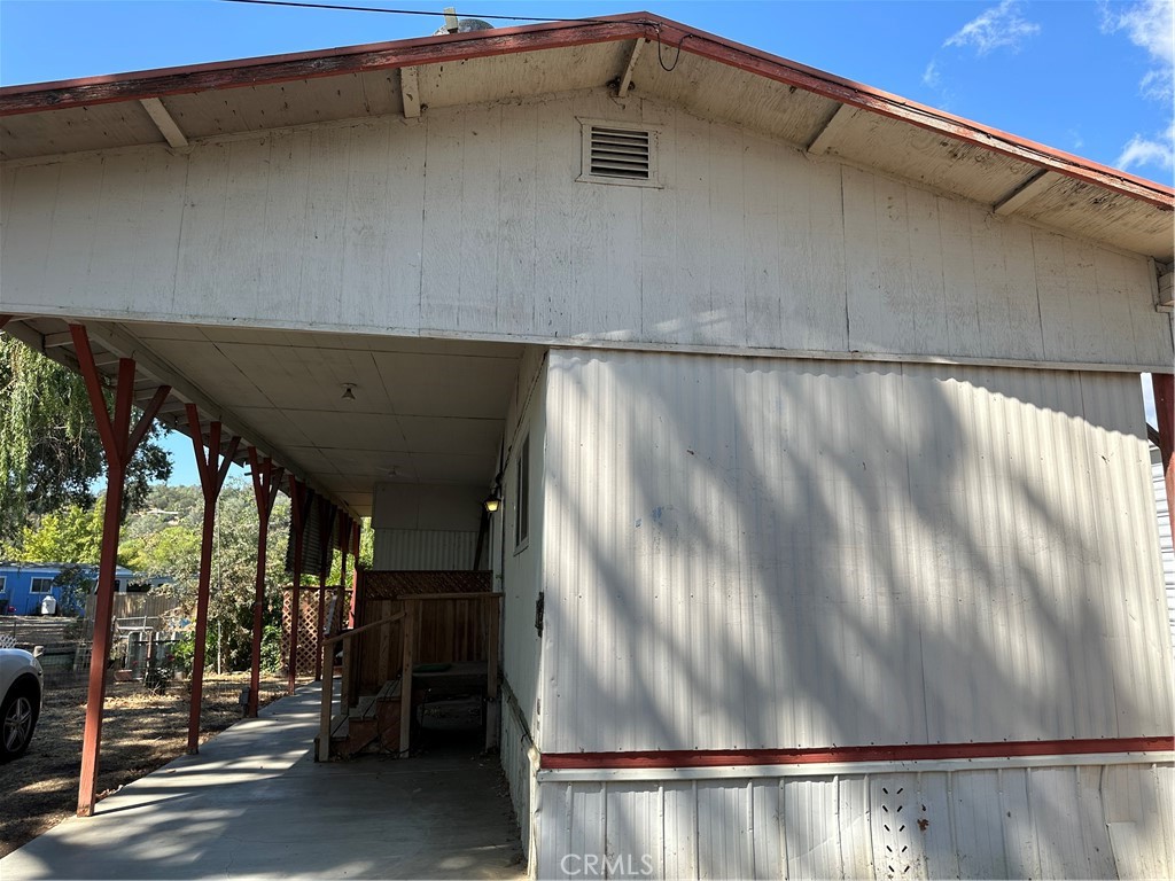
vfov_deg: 56.8
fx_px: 815
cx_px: 588
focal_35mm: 24
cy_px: 440
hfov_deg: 71.6
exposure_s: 1/2028
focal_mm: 6.86
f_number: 1.78
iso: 80
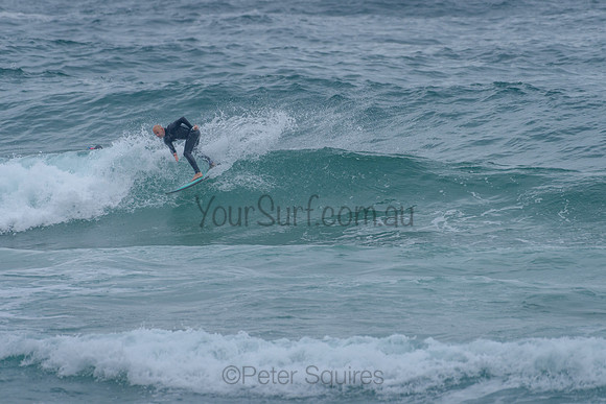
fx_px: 10317
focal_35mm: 613
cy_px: 157
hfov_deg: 3.4
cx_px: 304
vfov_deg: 2.2
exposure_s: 1/1250
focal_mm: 500
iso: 400
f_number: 5.6
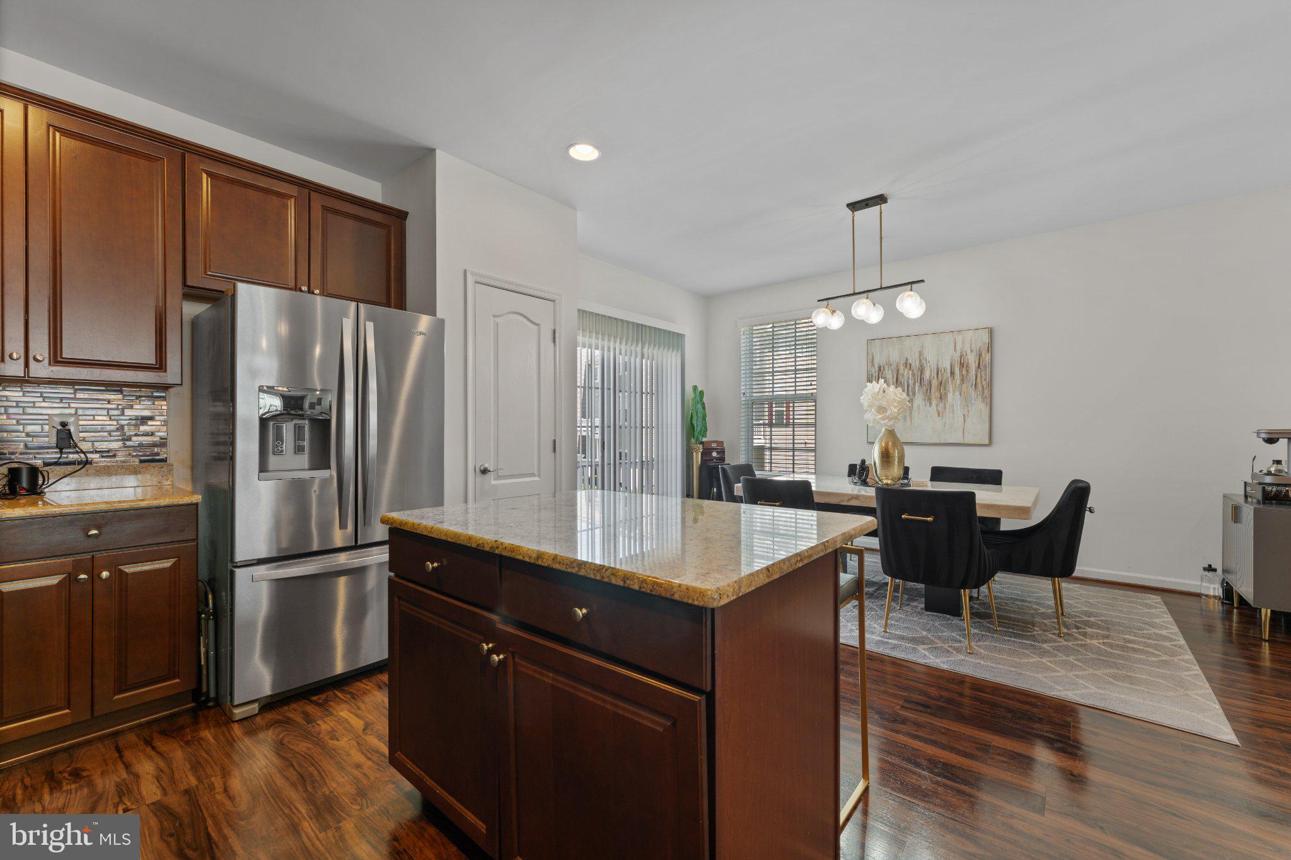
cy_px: 430
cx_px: 646
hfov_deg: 104.3
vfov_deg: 81.2
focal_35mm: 14
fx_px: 502
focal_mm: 14
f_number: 8
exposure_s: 1/5
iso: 100
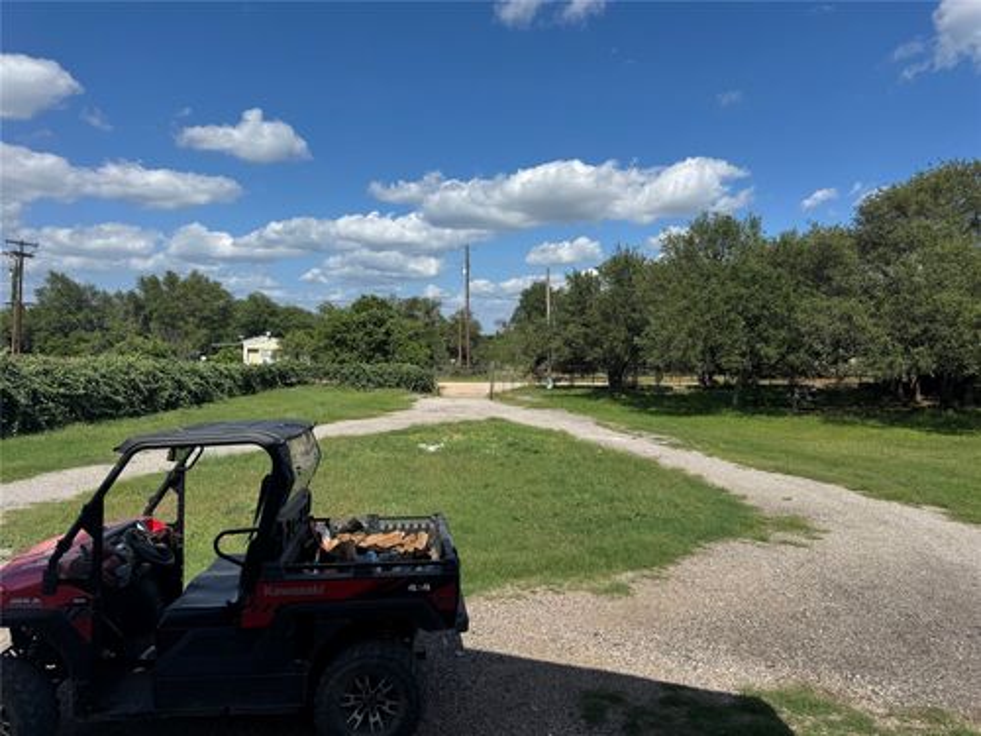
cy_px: 368
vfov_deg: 56.8
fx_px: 680
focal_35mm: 24
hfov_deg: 71.6
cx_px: 490
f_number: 1.78
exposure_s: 1/5814
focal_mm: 6.76
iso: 80
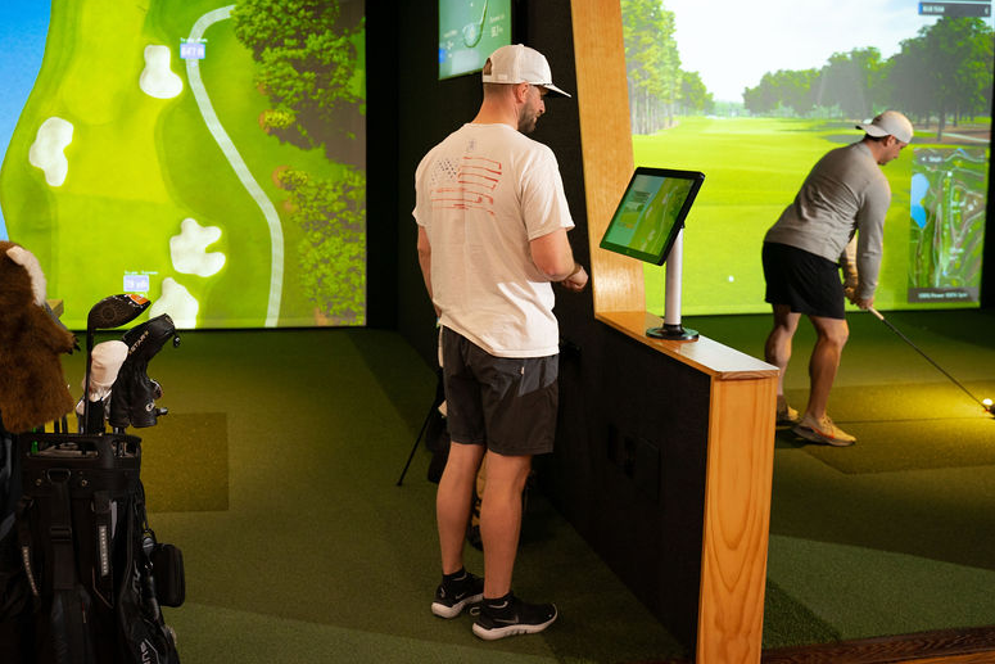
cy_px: 270
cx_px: 390
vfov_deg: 35.8
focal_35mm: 37
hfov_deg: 51.5
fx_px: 1023
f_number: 3.2
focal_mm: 28
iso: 640
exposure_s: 1/80
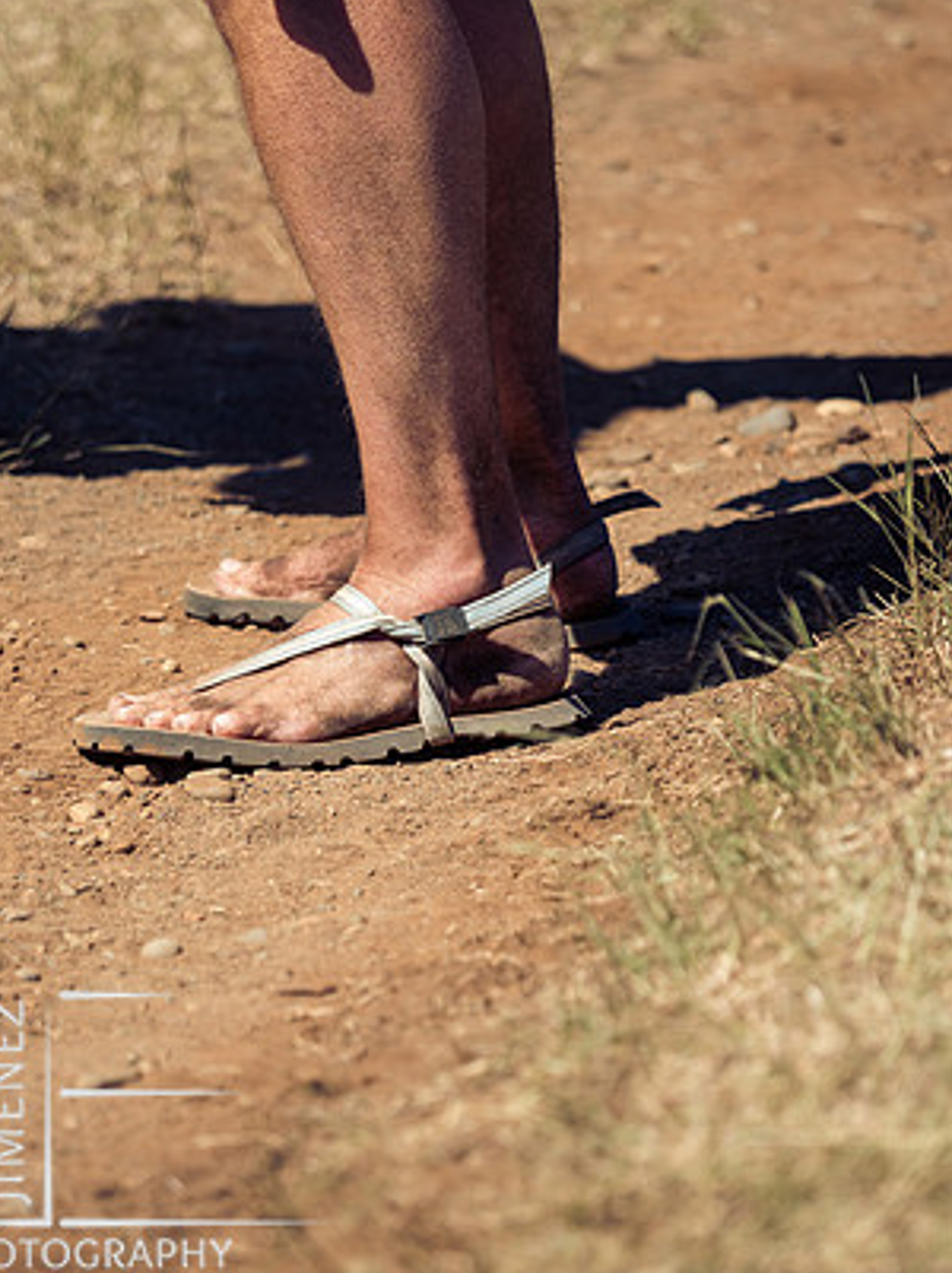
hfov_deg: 4.4
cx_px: 420
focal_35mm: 337
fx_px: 12377
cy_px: 619
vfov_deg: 5.9
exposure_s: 1/1000
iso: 64
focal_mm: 150
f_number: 2.8
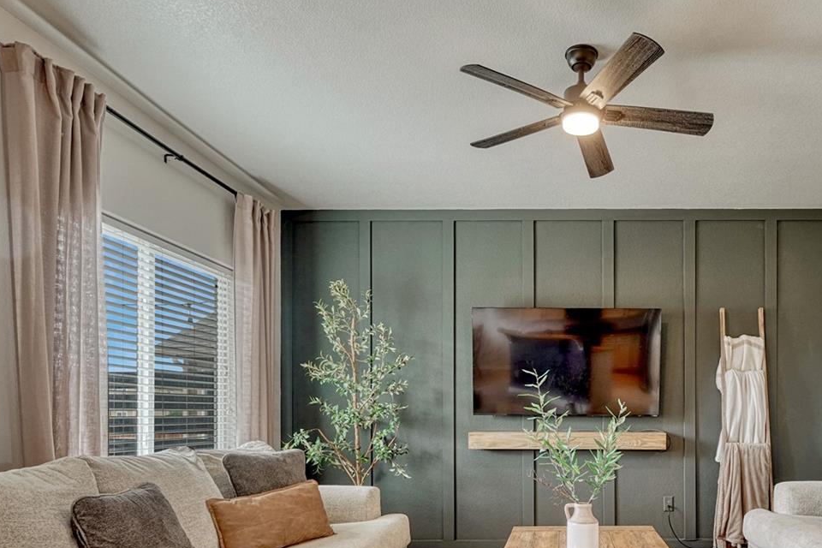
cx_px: 566
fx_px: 571
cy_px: 413
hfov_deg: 68.9
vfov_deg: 49.2
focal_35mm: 25
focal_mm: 15
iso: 400
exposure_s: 1/1.67
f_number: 8
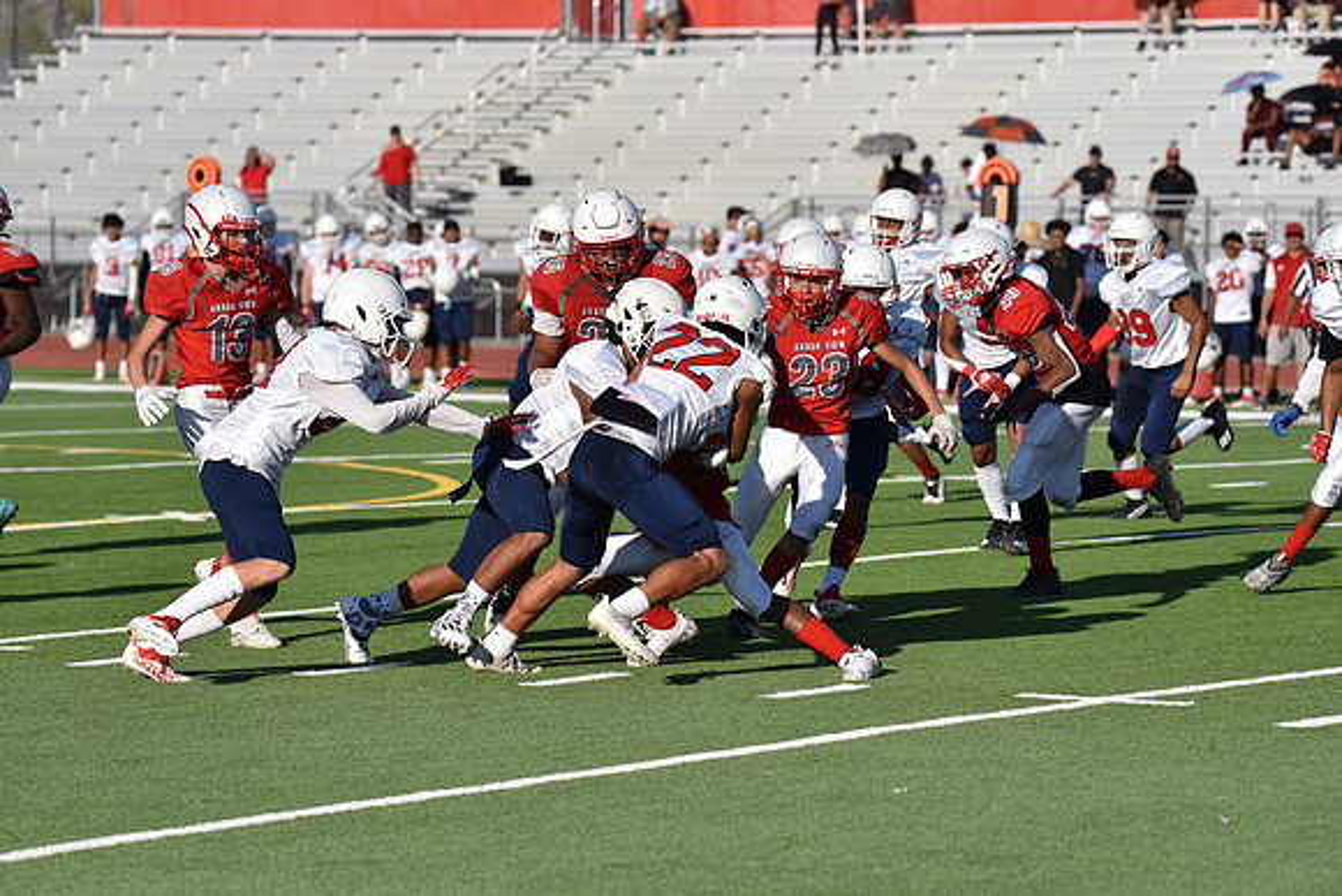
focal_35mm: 180
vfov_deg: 7.6
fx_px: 6711
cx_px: 671
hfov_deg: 11.4
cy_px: 448
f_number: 5.6
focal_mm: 180
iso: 450
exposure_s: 1/4000
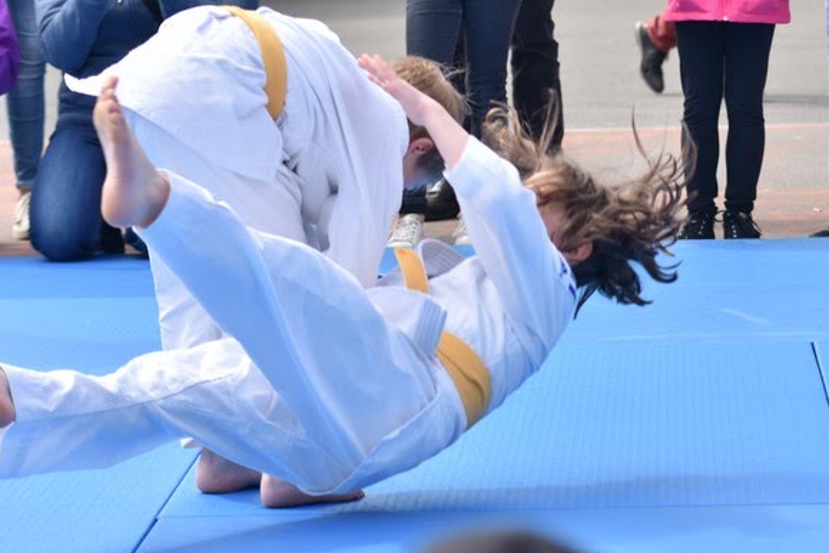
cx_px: 609
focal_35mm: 191
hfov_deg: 10.7
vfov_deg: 7.2
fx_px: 4398
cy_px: 153
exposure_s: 1/500
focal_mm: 72
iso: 100
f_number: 4
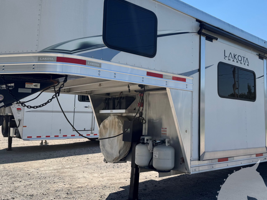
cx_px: 162
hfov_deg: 51.0
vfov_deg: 39.5
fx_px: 278
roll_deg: -0.1
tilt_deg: +4.7
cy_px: 84
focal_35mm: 36
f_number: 1.78
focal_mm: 6.76
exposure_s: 1/5348
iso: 80
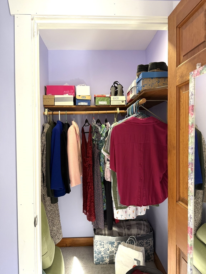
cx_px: 103
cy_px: 137
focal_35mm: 24
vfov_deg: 71.6
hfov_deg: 56.8
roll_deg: +0.6
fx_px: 190
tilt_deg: -0.8
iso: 250
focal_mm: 6.76
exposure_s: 1/60
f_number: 1.78
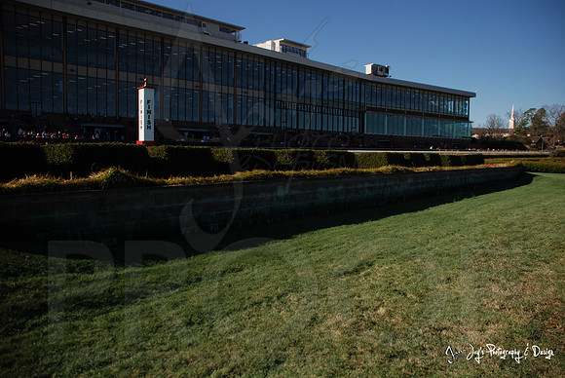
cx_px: 282
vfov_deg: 43.7
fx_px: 471
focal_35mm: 30
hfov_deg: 61.9
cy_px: 189
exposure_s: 1/1600
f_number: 3.8
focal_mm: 20
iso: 100
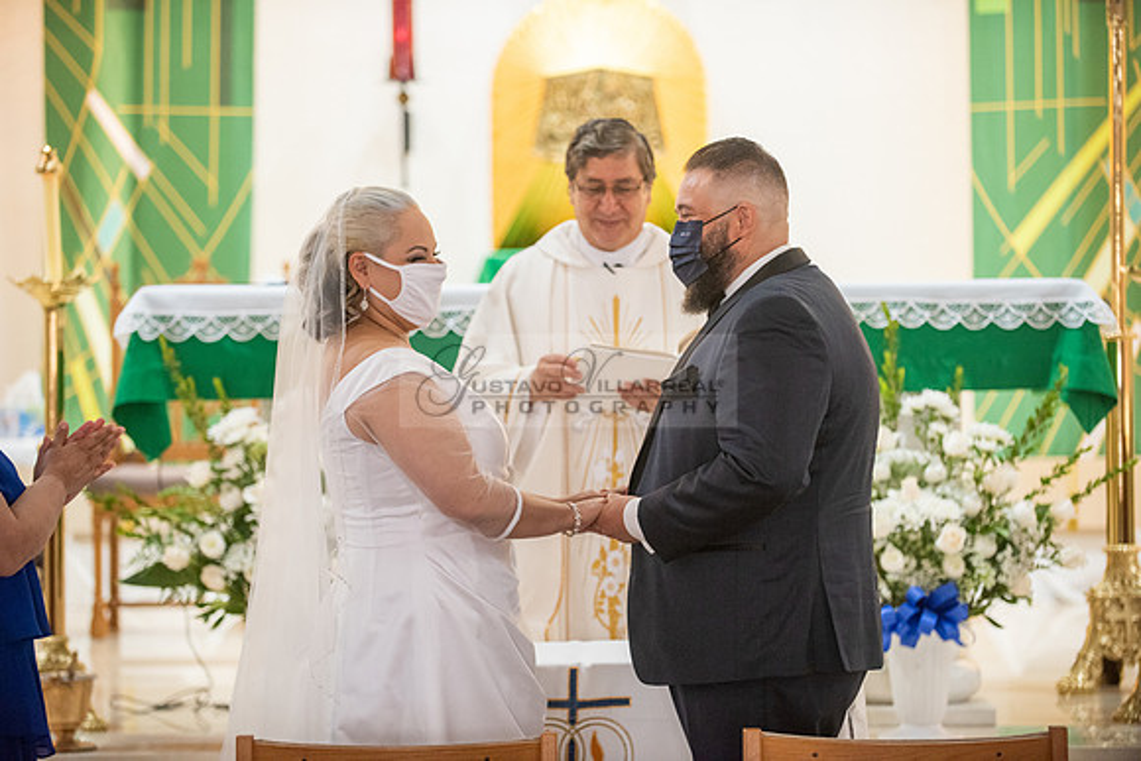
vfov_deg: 11.4
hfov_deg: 17.1
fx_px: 3804
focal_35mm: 120
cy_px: 380
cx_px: 570
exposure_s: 1/160
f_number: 2.8
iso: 2000
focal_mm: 120
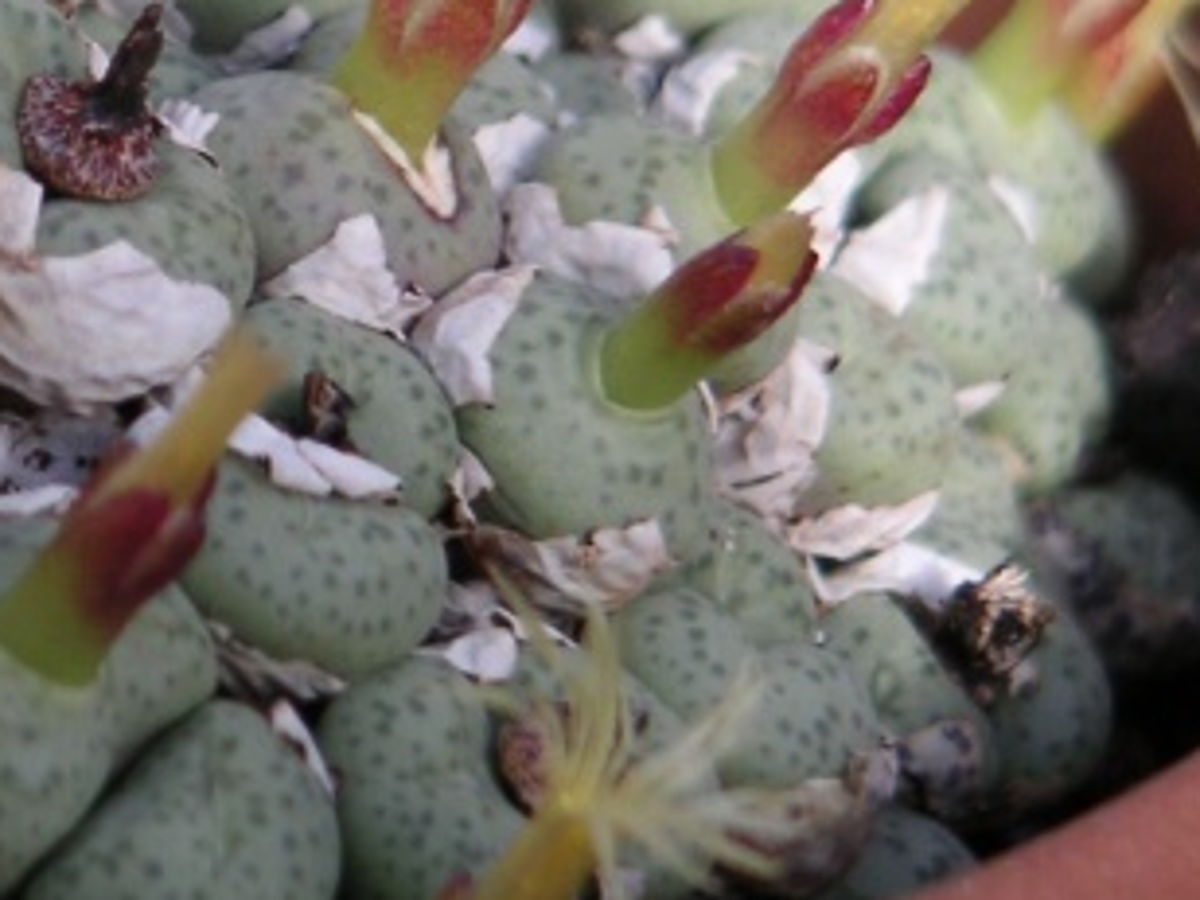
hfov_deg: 6.9
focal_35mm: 288
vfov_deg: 5.2
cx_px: 164
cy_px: -16
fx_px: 9984
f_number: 3.6
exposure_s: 1/250
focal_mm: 17.1
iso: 50
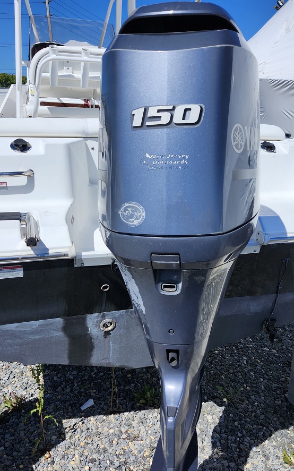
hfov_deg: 38.2
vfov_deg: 58.2
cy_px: 237
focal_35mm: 33
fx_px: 423
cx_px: 167
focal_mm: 5.54
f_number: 1.8
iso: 25
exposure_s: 1/3300
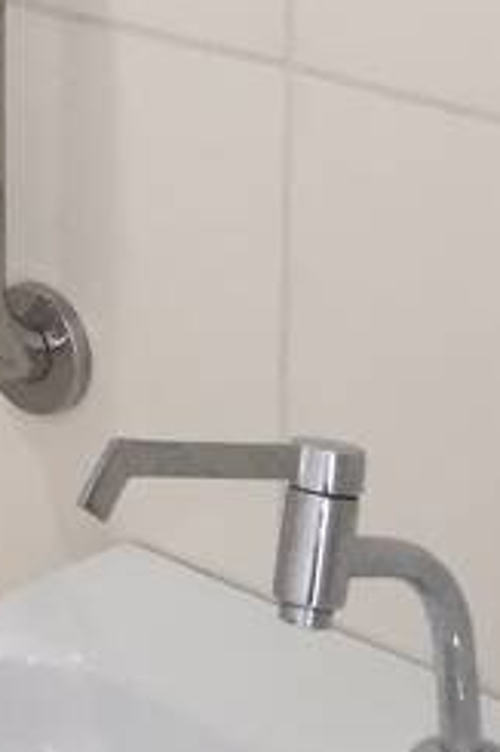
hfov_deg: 9.4
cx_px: -620
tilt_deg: -10.5
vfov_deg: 15.0
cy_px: -98
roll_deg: +3.1
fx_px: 2775
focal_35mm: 133
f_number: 2.2
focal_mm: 4.15
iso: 40
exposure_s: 1/30
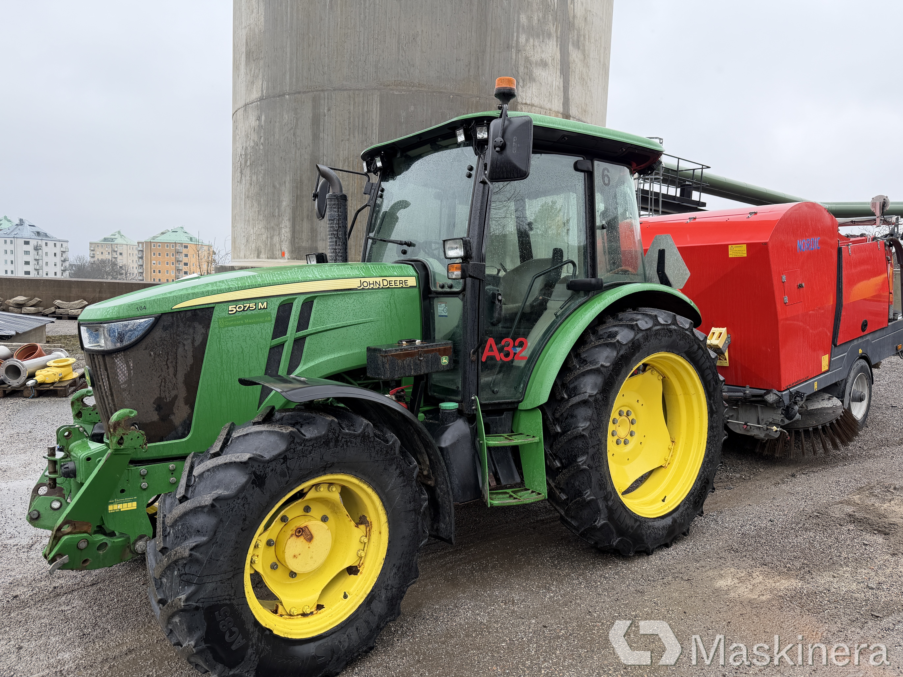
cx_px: 468
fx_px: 652
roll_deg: -3.1
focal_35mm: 25
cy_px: 349
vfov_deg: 54.9
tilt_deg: -6.1
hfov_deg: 69.4
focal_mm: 6.76
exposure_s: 1/735
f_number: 1.78
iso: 80
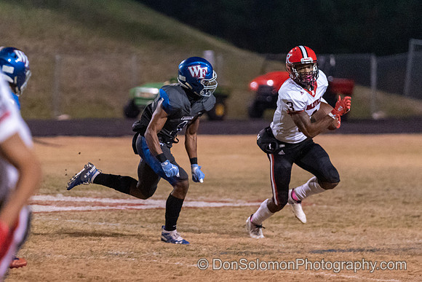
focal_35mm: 312
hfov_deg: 6.6
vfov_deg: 4.4
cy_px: 100
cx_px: 179
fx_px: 3656
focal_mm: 189
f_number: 2.8
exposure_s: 1/800
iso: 6400
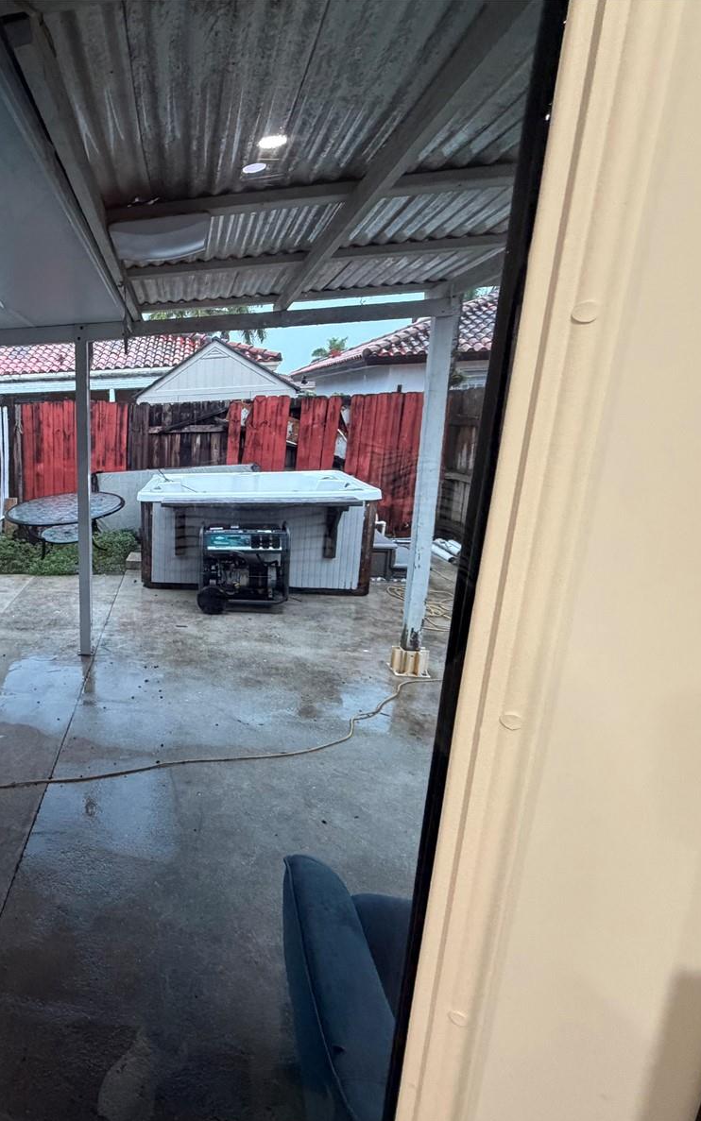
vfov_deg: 85.1
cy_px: 564
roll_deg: +2.3
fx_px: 611
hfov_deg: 51.2
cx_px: 44
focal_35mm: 20
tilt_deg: -14.2
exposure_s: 1/60
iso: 320
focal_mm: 2.22
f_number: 2.2
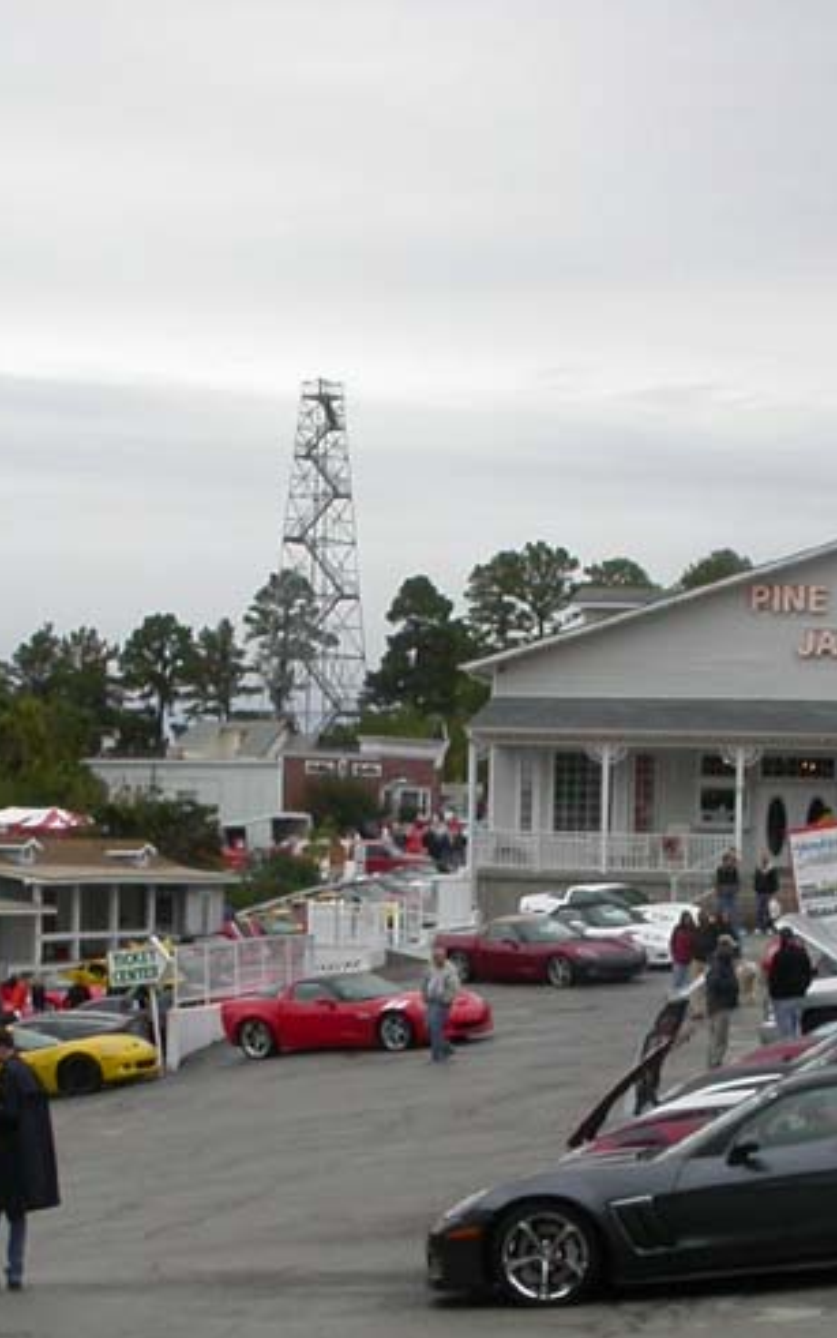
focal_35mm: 84
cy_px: 1022
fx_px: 3065
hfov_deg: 15.6
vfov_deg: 24.3
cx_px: 406
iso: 100
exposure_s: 1/227
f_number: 6.7
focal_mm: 7.85
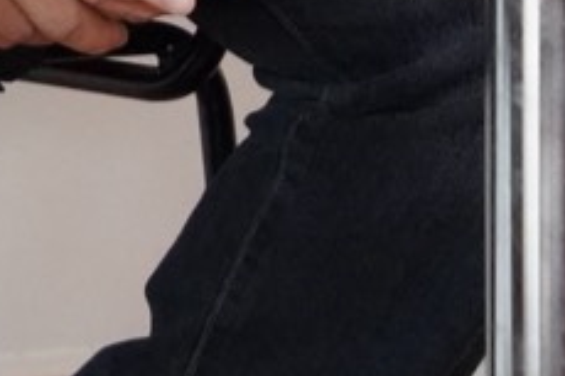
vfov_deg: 1.4
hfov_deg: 2.1
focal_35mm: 975
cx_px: -607
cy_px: -811
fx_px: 15291
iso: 12800
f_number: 5.6
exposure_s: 1/160
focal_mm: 140
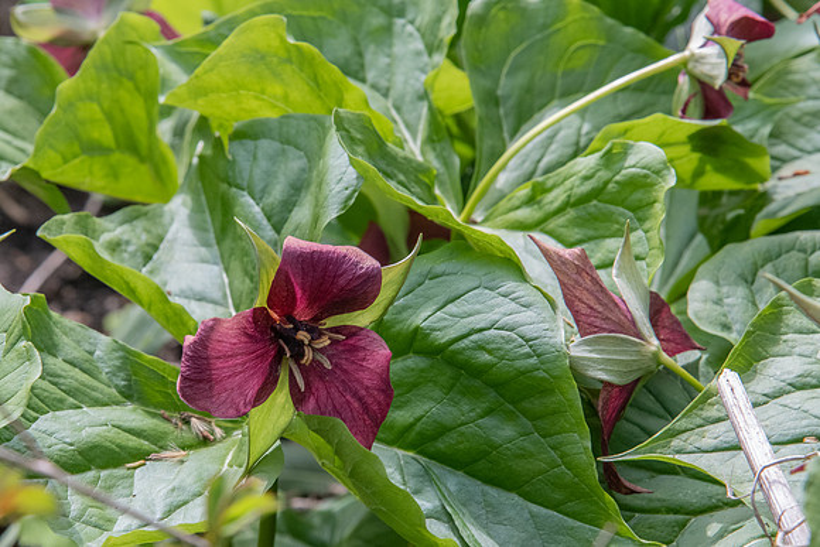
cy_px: 334
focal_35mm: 148
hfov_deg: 13.9
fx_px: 3368
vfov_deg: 9.3
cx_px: 315
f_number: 14
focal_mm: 120
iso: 2000
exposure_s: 1/200
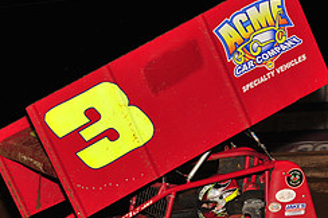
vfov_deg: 6.2
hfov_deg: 9.4
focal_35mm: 219
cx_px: 184
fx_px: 1993
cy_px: 240
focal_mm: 92
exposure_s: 1/320
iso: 1000
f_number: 8
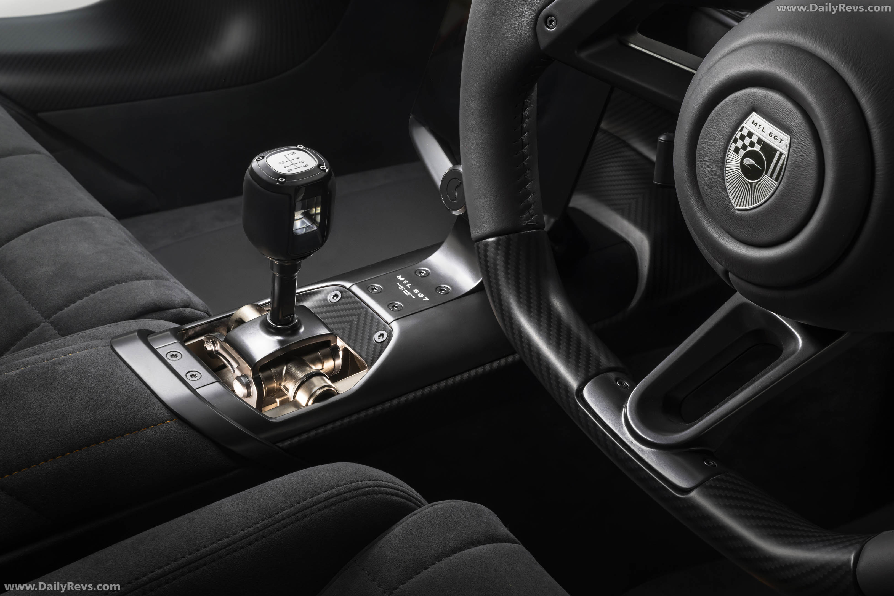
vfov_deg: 19.5
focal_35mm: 70
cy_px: 298
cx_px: 447
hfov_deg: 28.8
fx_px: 1738
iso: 1000
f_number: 16
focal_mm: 70
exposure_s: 1/2
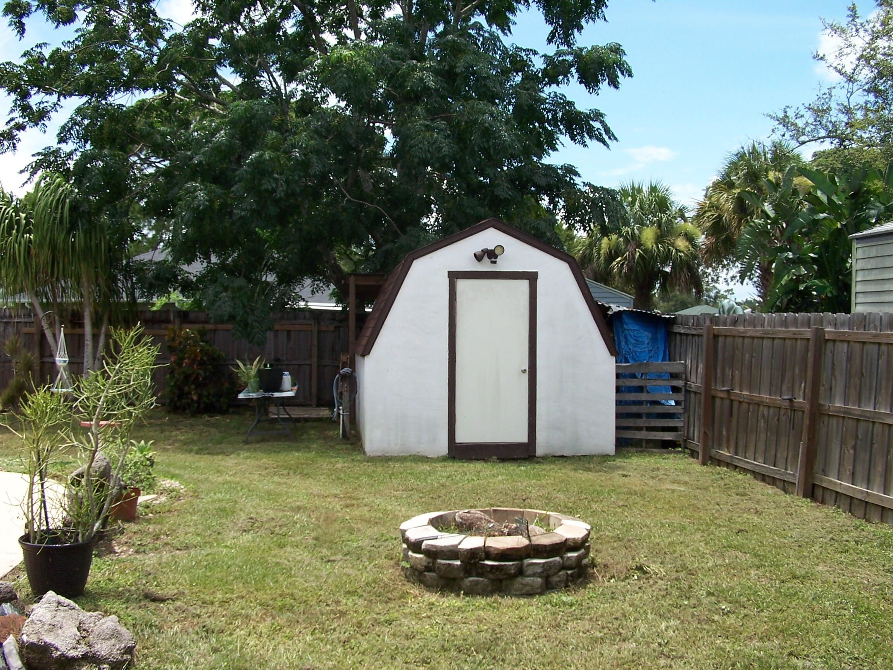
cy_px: 335
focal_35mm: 38
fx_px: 980
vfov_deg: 37.7
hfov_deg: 49.0
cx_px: 446
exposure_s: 1/350
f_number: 4
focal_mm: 6.3
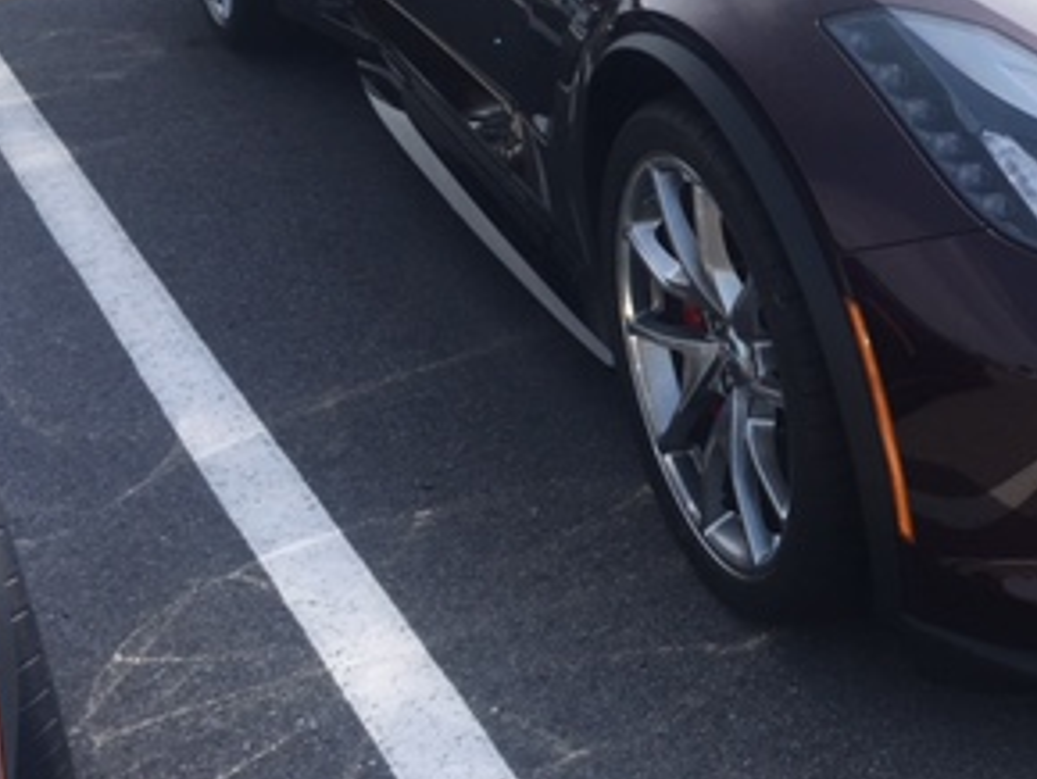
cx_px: 1008
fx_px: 1919
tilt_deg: -19.1
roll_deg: +1.6
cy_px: 207
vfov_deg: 22.8
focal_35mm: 64
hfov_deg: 28.6
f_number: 2.2
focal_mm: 4.15
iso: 25
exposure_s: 1/1350
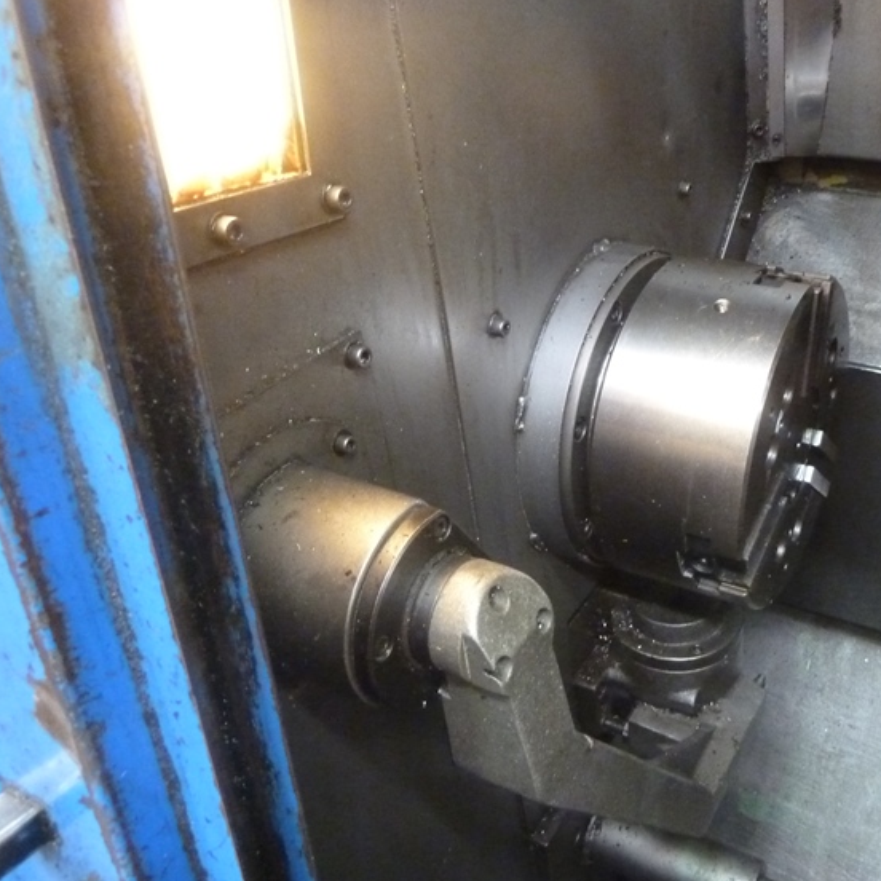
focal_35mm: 32
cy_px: 437
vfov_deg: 51.1
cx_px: 624
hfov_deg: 49.7
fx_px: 921
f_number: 3.3
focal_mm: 4.1
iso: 800
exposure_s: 1/15
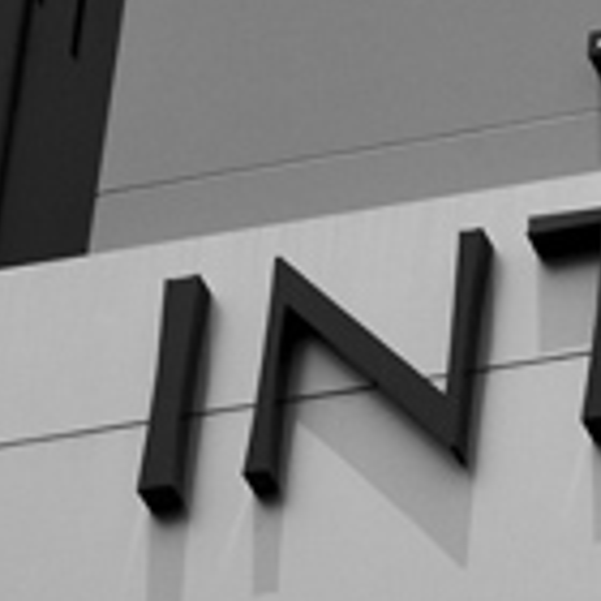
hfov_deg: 3.8
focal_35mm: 459
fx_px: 9016
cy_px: -200
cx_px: 910
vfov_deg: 3.8
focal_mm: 72
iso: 200
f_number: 14
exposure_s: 1/640
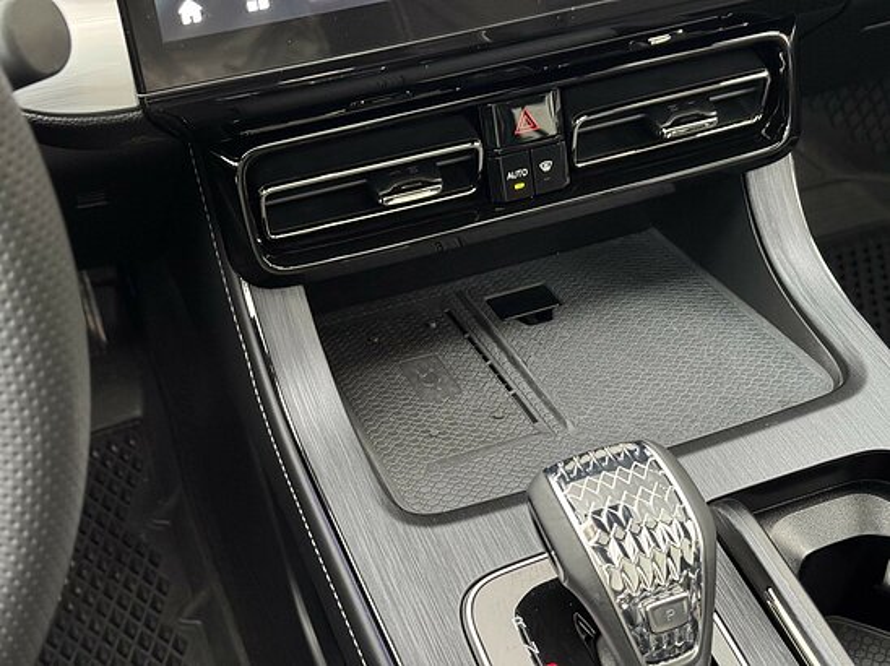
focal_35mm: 48
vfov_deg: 30.2
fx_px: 1233
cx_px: 445
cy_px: 333
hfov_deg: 39.7
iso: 500
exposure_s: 1/34
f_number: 1.78
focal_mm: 6.76
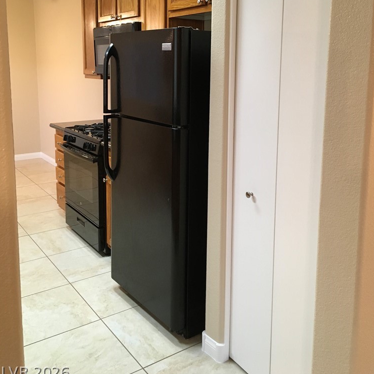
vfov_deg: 46.6
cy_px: 128
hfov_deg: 47.2
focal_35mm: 35
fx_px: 428
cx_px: 188
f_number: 2.2
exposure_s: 1/30
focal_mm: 4.15
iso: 125
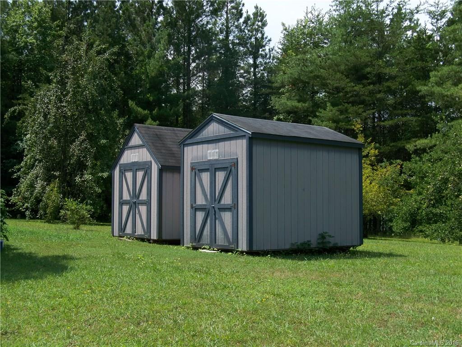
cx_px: 231
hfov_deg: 38.2
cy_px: 174
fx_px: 667
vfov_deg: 29.1
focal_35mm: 50
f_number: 3.8
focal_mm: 8.8
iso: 64
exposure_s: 1/500
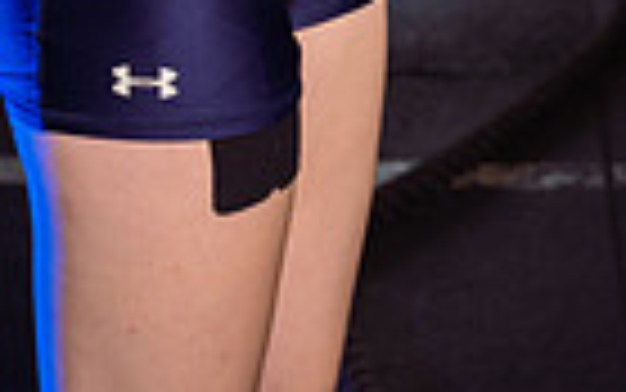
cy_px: -599
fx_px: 2697
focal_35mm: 158
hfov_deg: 13.2
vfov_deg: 7.7
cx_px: 140
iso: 320
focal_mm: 48
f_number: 5
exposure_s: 1/250
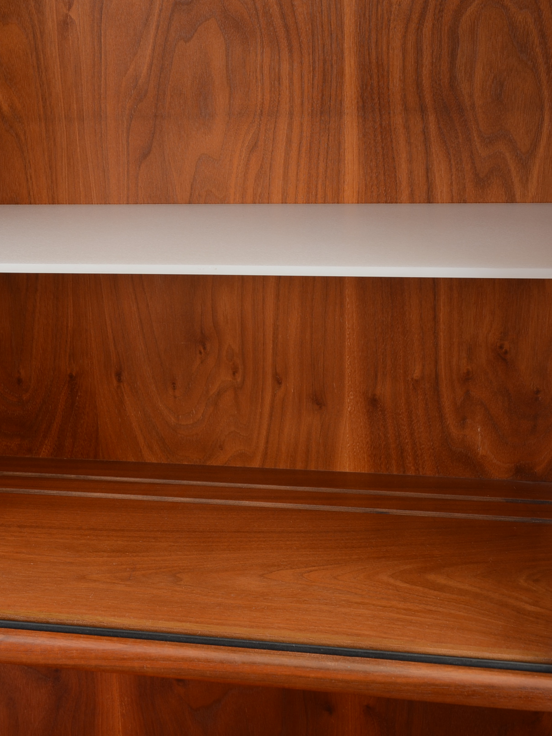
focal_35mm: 66
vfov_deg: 29.4
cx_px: 194
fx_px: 1403
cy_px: 368
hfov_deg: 22.2
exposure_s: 1/80
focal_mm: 30
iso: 125
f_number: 9
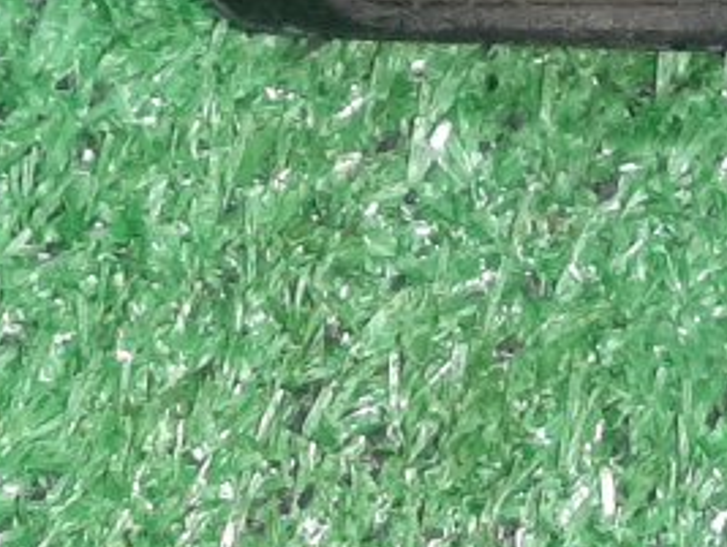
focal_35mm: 140
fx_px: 2944
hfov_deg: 13.7
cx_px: 830
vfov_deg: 9.7
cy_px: -645
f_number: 1.7
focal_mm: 3.93
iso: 205
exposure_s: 1/33
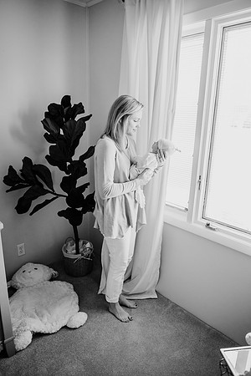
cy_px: 188
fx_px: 251
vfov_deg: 73.7
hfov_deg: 53.1
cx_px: 126
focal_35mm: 24
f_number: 2.5
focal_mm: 24
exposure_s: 1/250
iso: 640
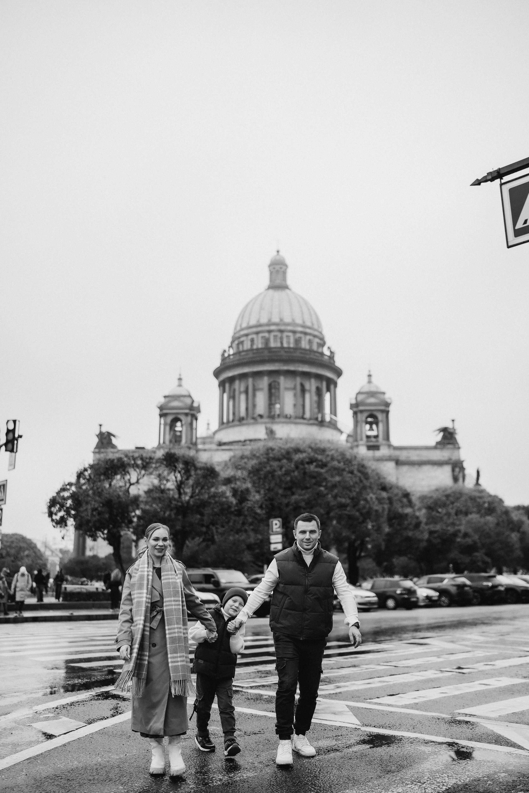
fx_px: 771
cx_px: 264
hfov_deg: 37.9
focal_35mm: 35
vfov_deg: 54.4
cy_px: 396
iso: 800
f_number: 1.4
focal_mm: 35
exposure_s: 1/6400
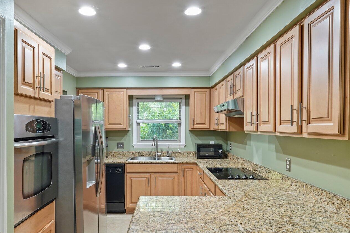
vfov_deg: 49.5
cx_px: 159
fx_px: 253
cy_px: 126
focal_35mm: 26
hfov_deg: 69.3
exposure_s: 1/1.67
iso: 500
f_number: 9
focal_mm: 16
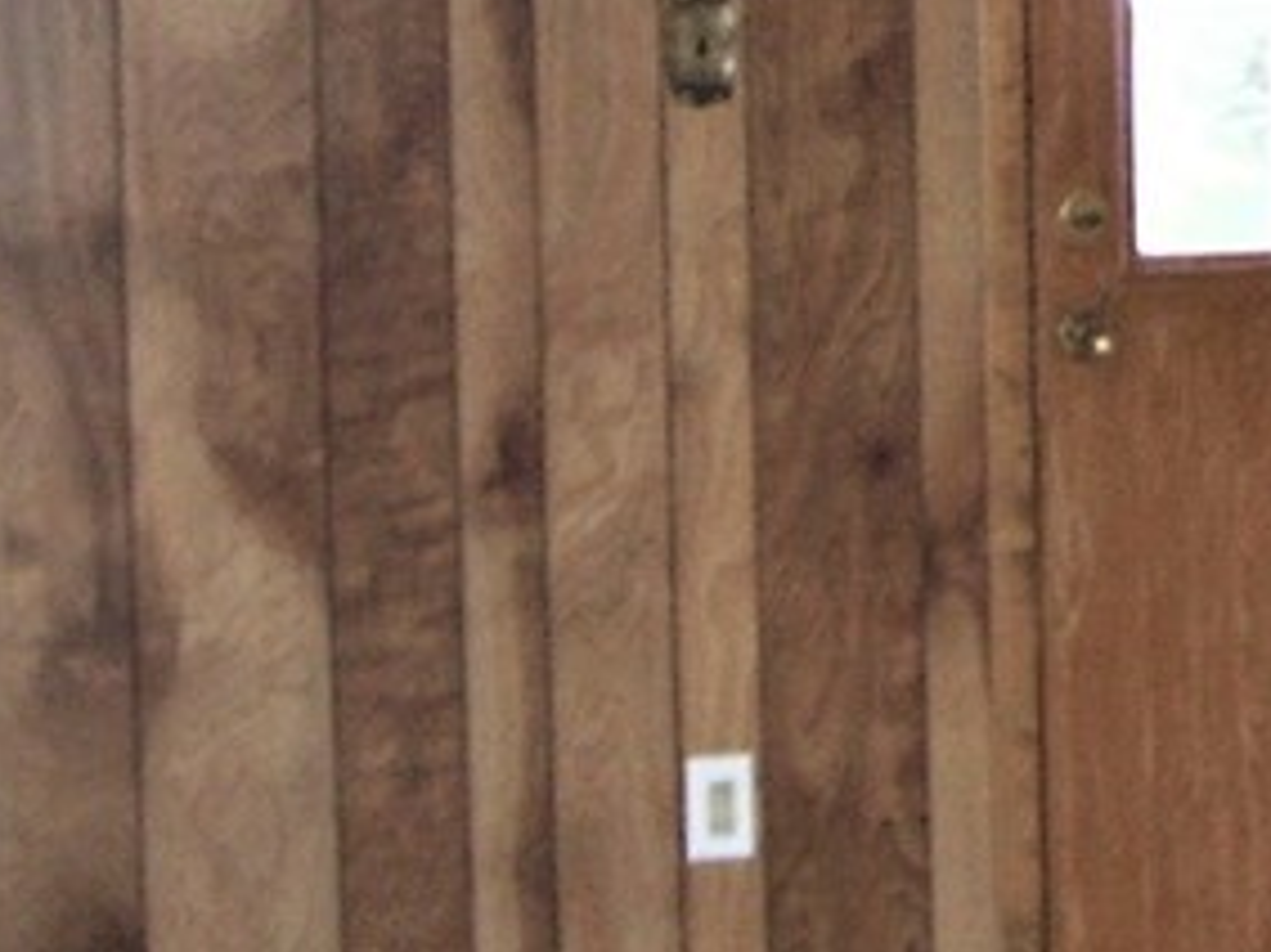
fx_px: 4771
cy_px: 132
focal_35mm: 130
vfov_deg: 11.3
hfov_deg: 14.9
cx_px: 1309
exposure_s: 1/60
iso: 160
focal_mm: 6
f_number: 2.7
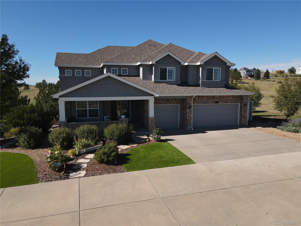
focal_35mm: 24
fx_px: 209
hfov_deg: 71.6
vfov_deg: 56.8
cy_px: 113
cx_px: 150
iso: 100
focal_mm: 4.5
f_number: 2.8
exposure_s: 1/725
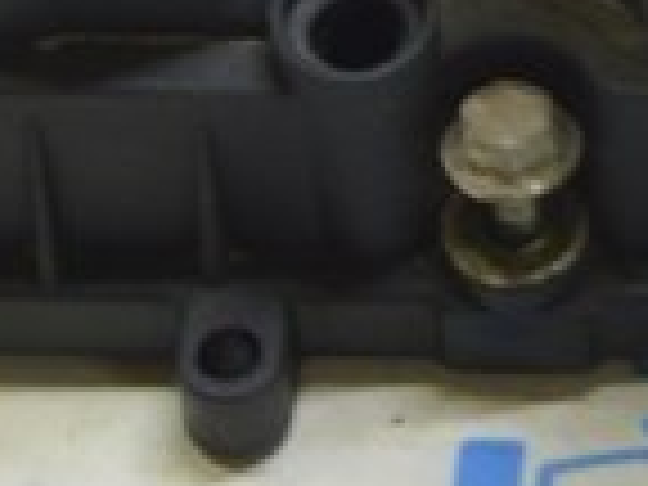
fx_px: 5766
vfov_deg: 4.7
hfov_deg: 6.3
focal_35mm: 308
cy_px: -749
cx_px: 1094
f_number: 5.6
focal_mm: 30
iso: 400
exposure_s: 1/20
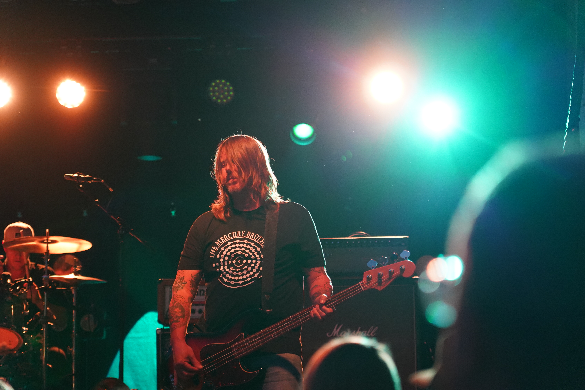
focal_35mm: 105
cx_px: 292
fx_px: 1706
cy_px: 195
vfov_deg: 13.0
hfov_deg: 19.5
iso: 4000
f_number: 4
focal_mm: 105
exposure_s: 1/160
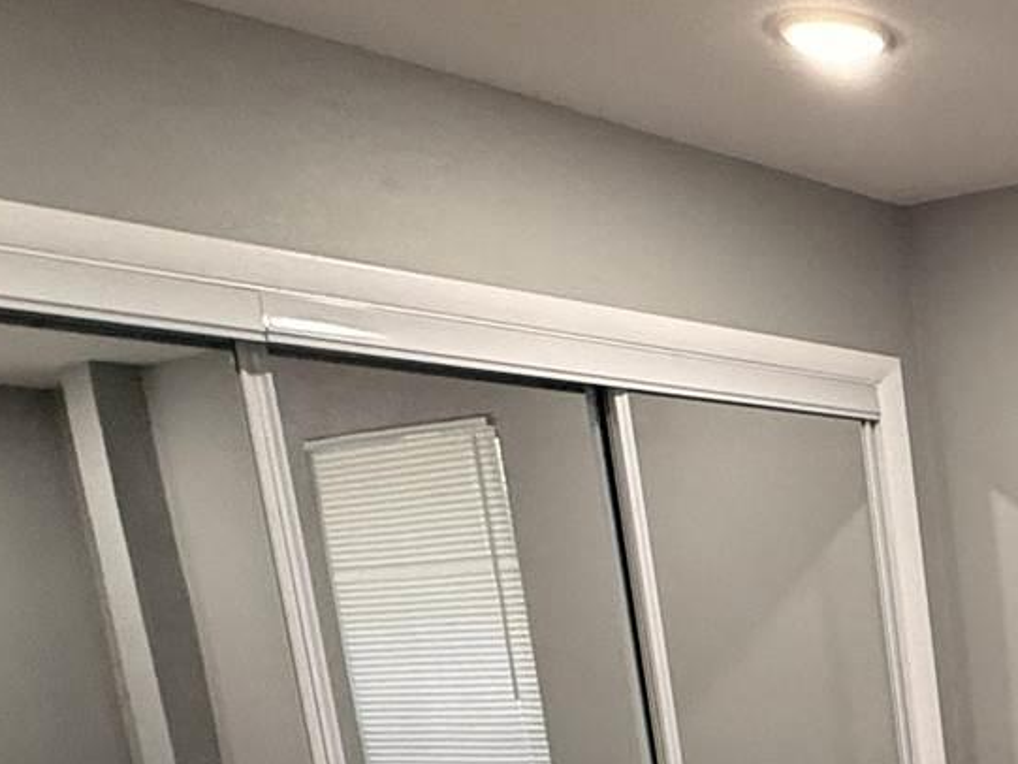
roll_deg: +2.1
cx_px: 1515
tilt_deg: -10.4
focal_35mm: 53
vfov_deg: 24.8
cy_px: 918
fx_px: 1559
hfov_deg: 26.5
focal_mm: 2.22
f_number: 2.2
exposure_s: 1/120
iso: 250
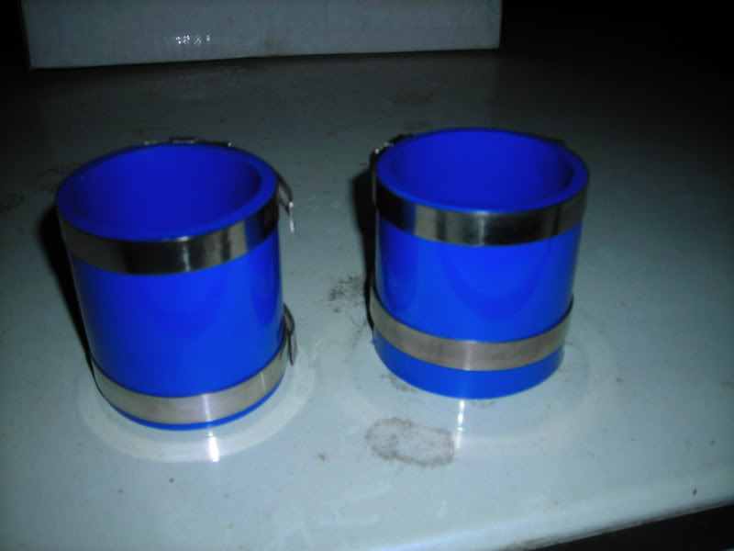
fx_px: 806
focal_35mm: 38
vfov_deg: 37.7
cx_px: 367
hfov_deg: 49.0
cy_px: 276
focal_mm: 6.3
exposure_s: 1/60.1
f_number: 3.2
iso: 50
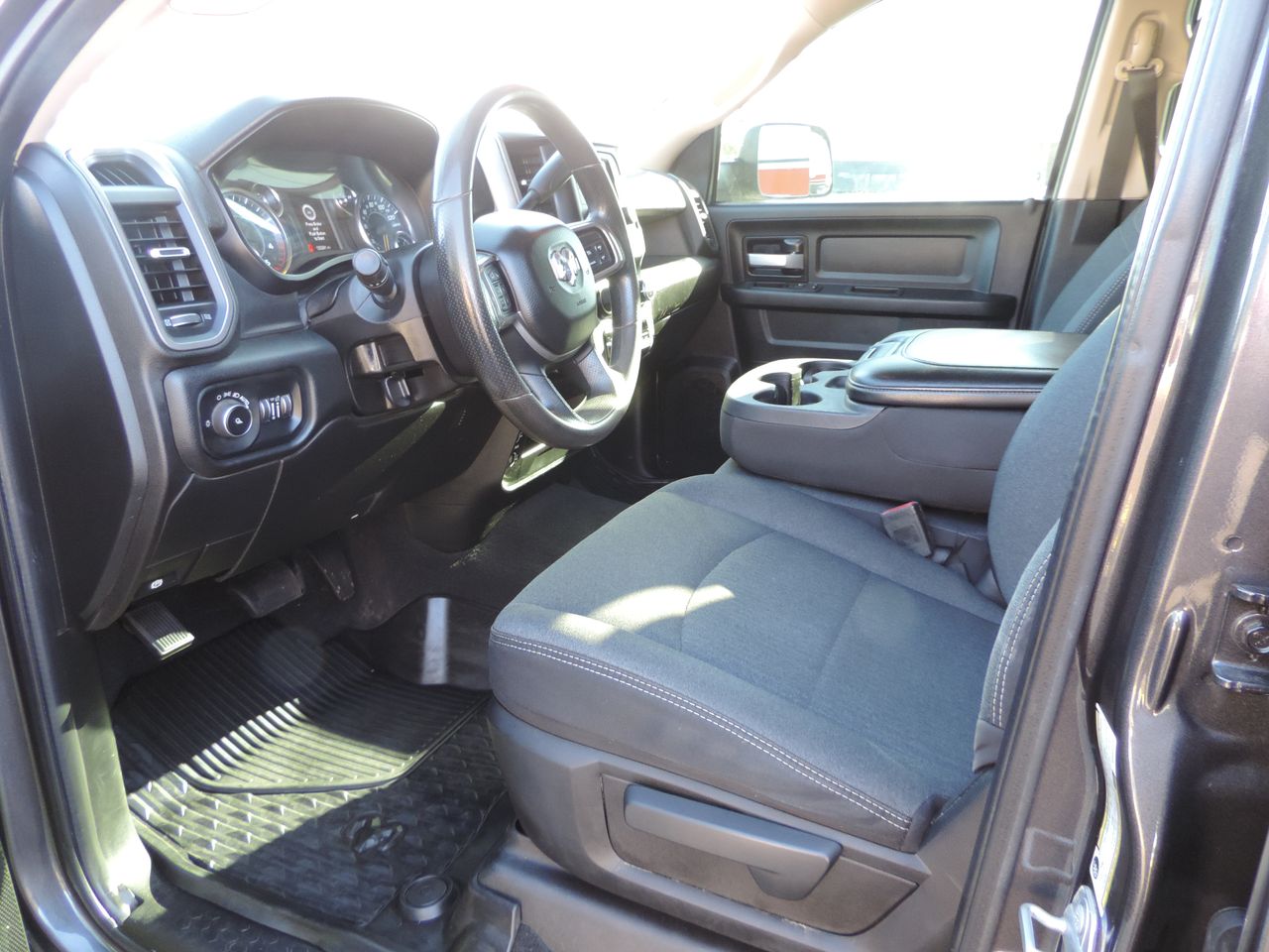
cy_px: 476
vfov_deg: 56.8
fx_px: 880
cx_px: 634
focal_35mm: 24
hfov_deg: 71.6
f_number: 3
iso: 280
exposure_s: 1/30
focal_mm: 4.3
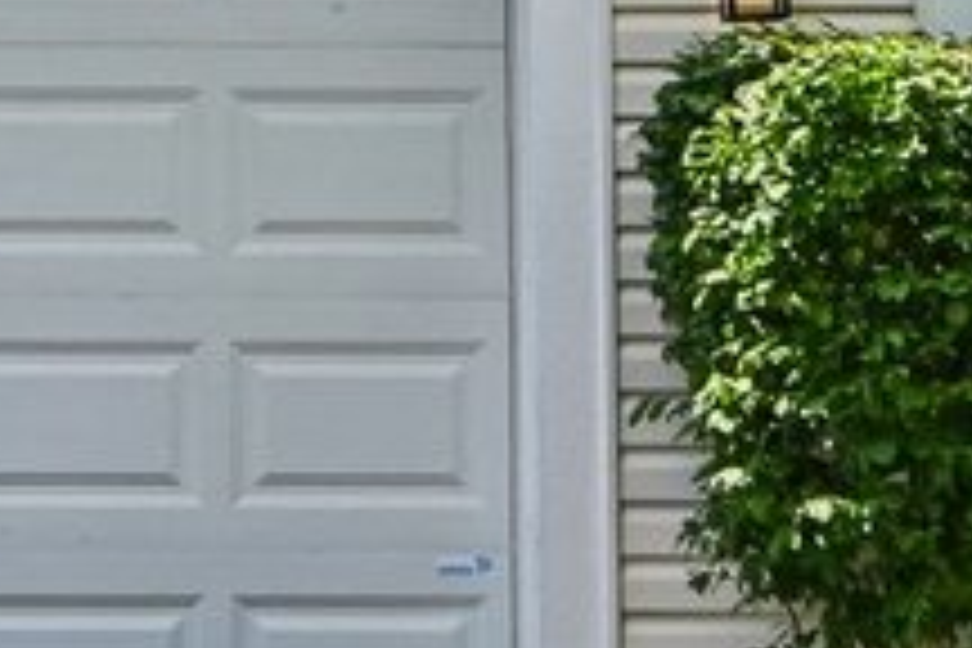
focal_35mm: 263
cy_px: -45
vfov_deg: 5.2
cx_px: -315
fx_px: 7100
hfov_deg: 7.7
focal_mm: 35
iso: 400
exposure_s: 1/250
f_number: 13
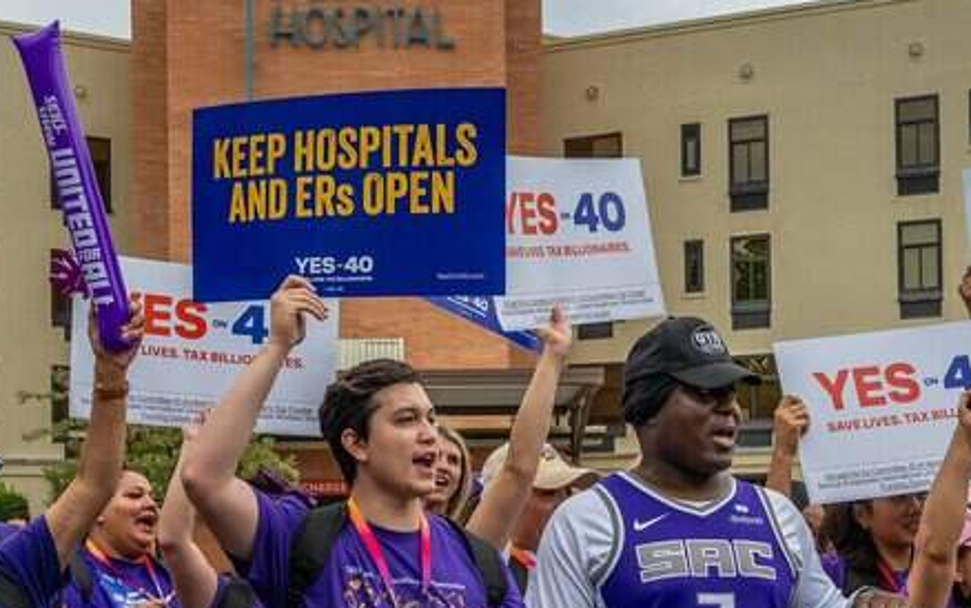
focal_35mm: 67
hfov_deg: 30.6
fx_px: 1773
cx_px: 448
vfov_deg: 19.3
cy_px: 479
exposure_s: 1/250
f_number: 8
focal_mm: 24
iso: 400
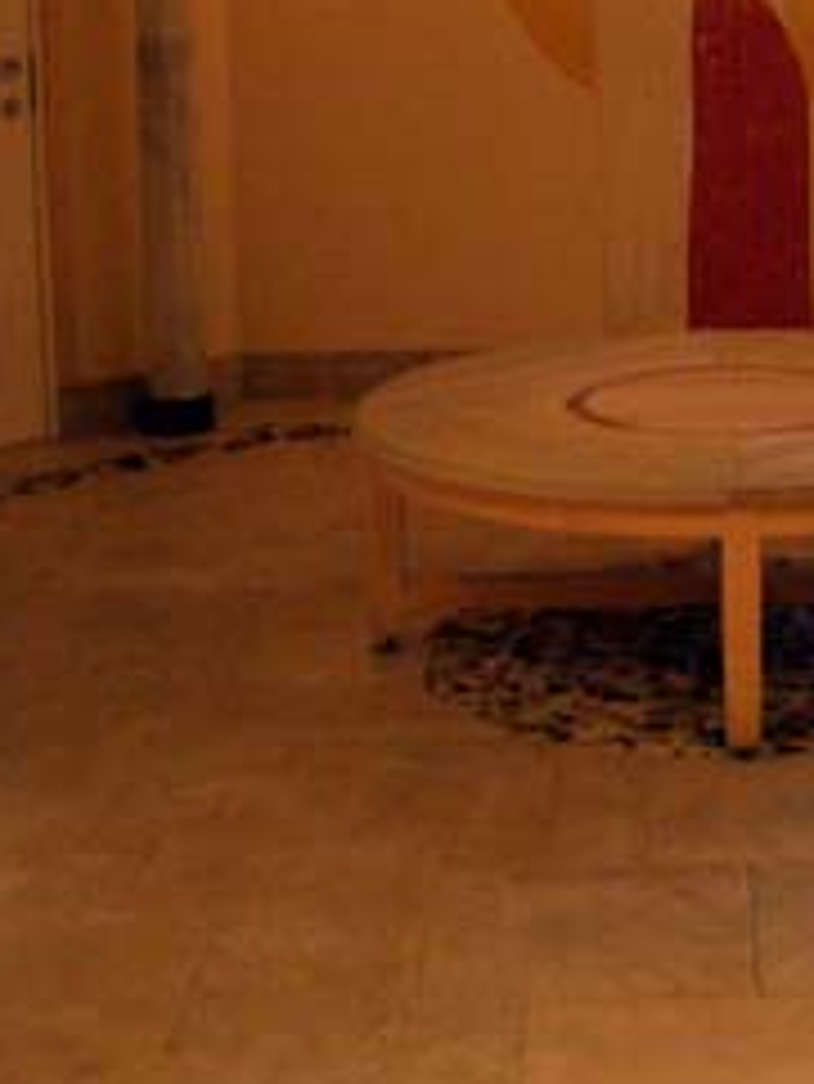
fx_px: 2506
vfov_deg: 23.9
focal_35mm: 80
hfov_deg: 18.2
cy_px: 164
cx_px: 688
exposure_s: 1/13
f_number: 2.6
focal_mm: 5.8
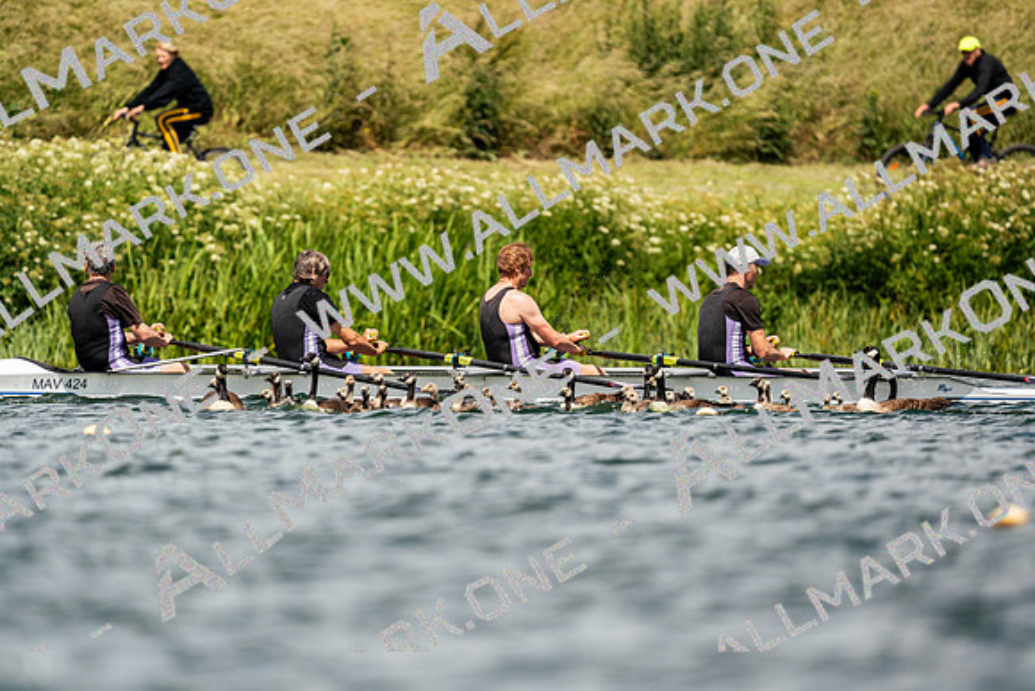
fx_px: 17253
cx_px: 518
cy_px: 346
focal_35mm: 600
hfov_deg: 3.4
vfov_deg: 2.3
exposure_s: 1/2000
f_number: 6.3
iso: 250
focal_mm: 600
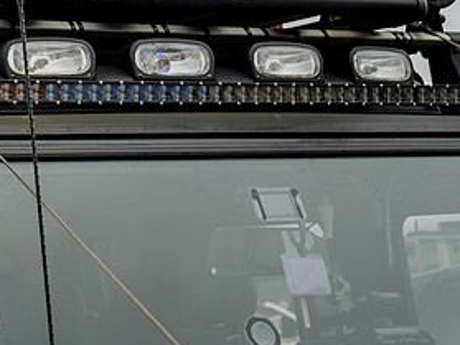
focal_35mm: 129
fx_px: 1713
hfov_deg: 15.1
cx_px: 16
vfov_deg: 11.3
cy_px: -47
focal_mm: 27
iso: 200
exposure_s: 1/320
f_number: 3.7
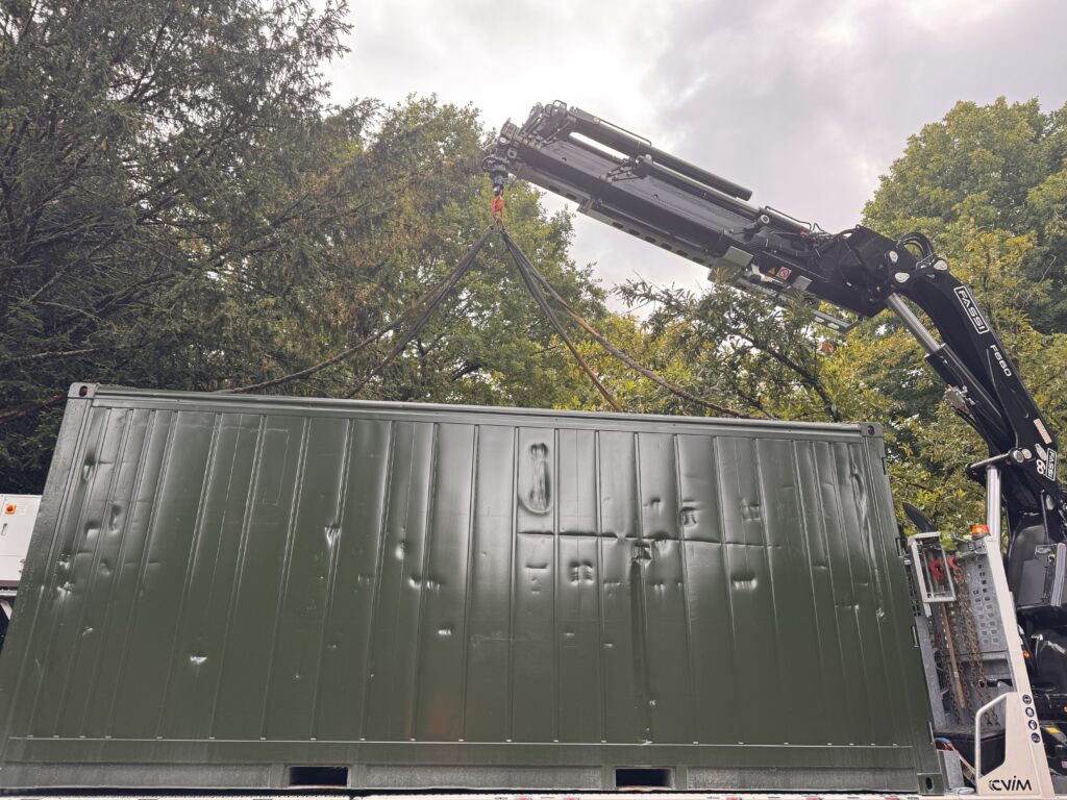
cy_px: 400
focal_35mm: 24
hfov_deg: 71.6
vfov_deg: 56.8
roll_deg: -0.7
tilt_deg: +21.5
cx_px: 534
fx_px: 740
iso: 80
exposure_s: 1/802
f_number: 1.78
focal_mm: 6.76
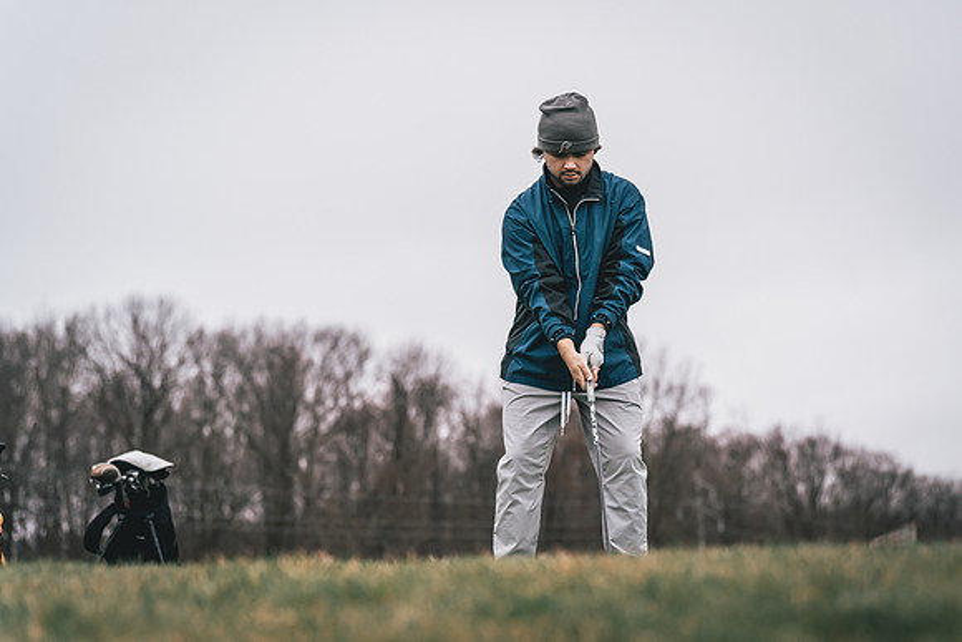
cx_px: 559
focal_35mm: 87
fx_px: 2335
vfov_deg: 15.6
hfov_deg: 23.3
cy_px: 283
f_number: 2.8
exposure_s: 1/6400
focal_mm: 74
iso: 640
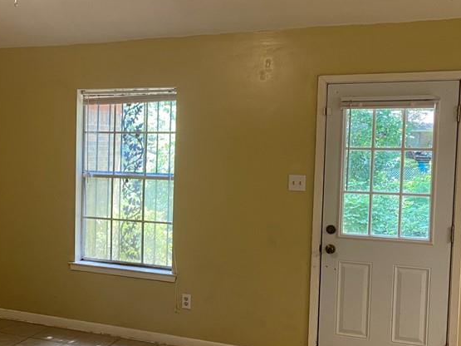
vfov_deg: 30.2
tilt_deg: -4.3
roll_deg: -0.4
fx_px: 639
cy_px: 195
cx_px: 81
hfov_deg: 37.9
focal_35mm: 48
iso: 80
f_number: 1.8
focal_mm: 4.25
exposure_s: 1/60
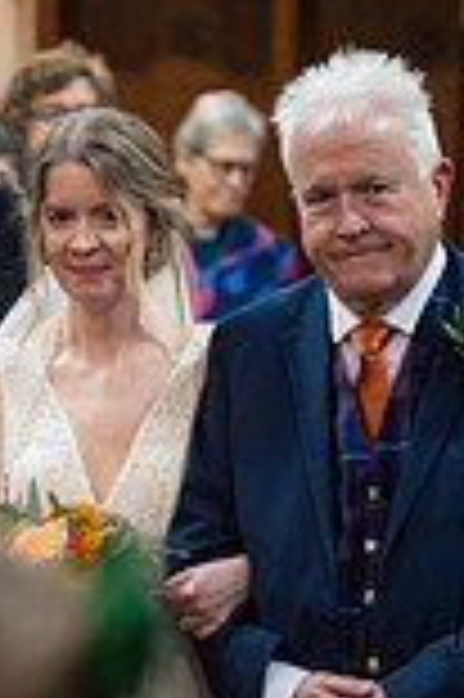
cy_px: 716
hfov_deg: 4.6
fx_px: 5735
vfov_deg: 6.9
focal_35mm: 296
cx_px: -16
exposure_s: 1/160
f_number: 2.8
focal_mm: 102
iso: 1600
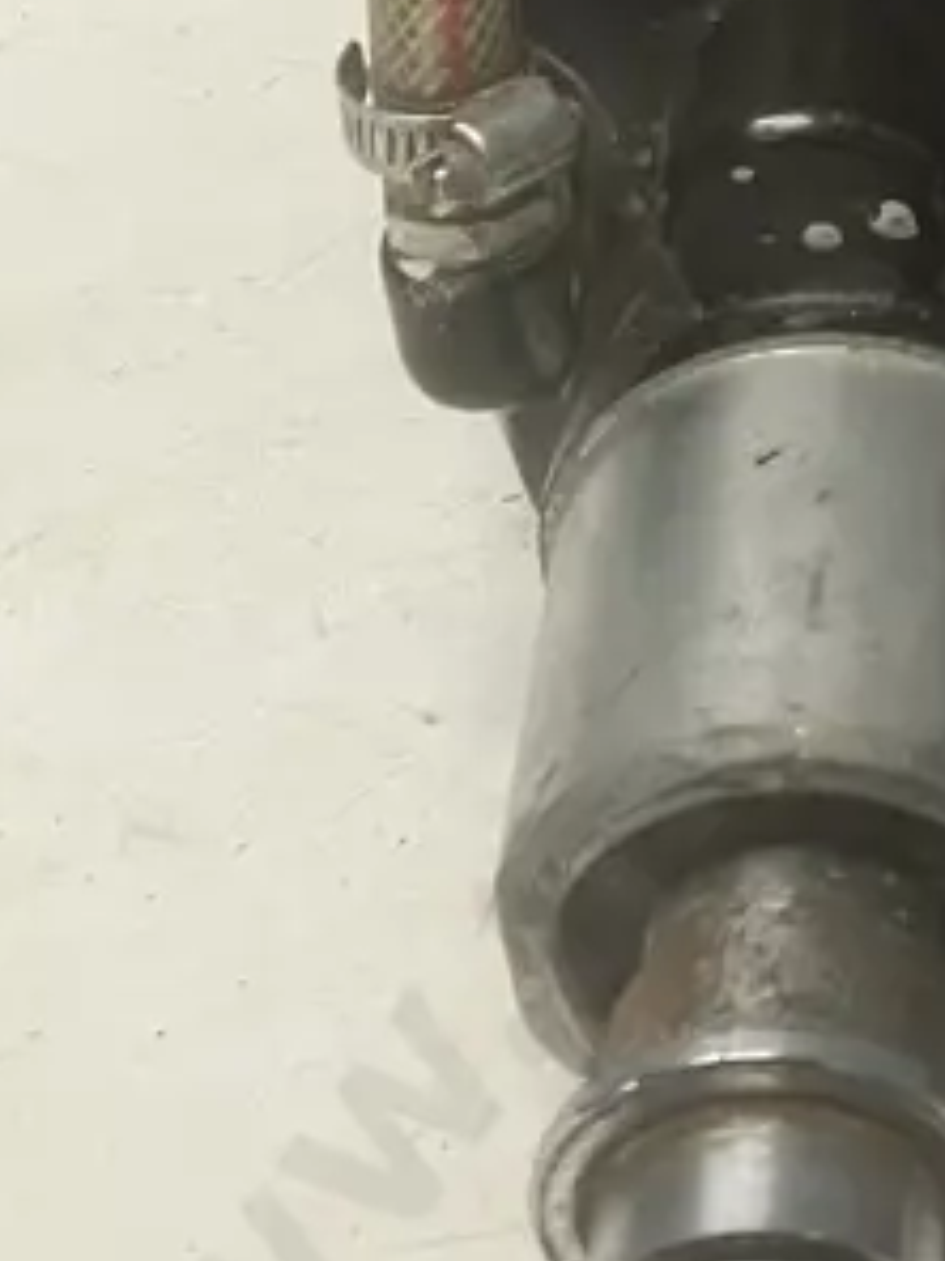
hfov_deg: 14.4
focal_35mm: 97
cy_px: -136
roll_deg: -2.9
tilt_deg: -26.3
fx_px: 3531
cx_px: 1341
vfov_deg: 19.4
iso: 80
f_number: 1.8
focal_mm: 3.99
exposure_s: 1/50
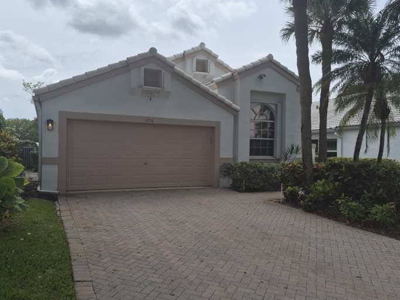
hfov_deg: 65.2
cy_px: 152
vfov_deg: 51.4
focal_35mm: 27
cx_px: 183
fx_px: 312
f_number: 1.8
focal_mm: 5.4
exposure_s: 1/7152
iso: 80
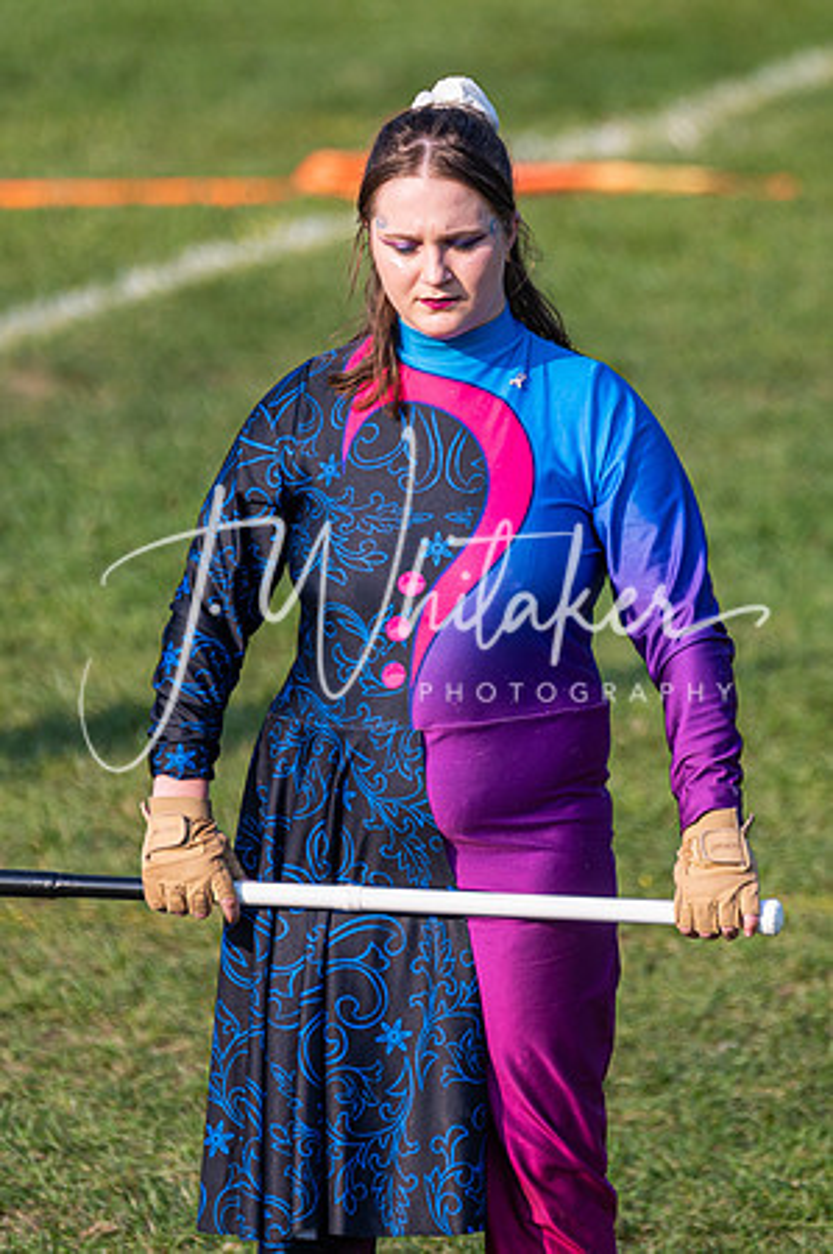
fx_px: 30653
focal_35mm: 881
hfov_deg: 1.6
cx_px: 515
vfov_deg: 2.3
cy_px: 597
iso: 400
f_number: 7.1
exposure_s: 1/1250
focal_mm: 560
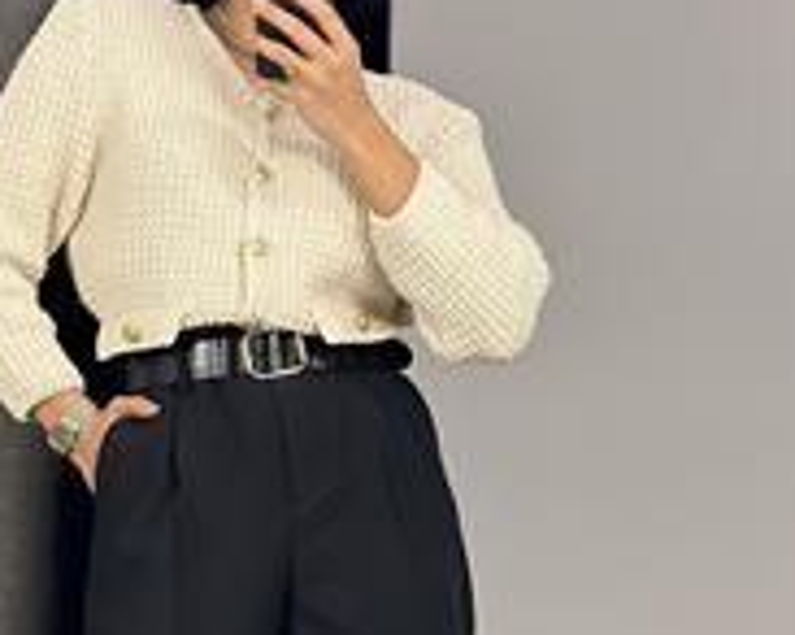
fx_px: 2491
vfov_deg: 14.3
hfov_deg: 18.0
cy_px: 585
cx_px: 213
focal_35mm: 106
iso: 160
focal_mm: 6.86
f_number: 1.78
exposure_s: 1/100
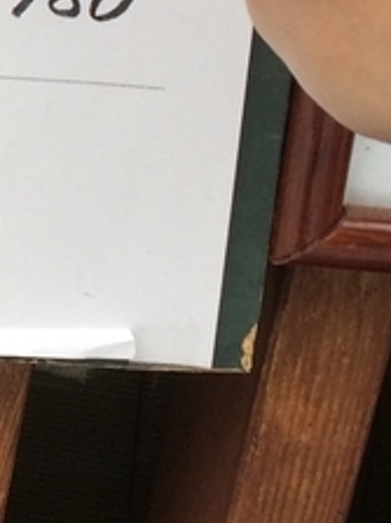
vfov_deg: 12.6
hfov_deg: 8.4
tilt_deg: -25.0
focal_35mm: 156
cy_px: 42
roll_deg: -1.0
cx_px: -653
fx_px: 2352
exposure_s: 1/127
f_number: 2.2
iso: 32
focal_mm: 4.15
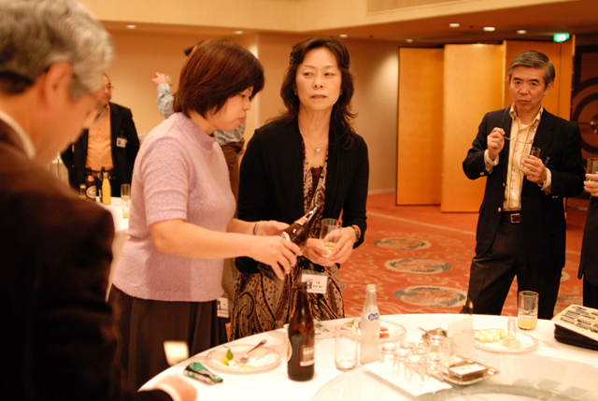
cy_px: 200
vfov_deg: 32.0
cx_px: 299
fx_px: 699
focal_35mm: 42
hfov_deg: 46.3
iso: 800
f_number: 2
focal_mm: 28
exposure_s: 1/80
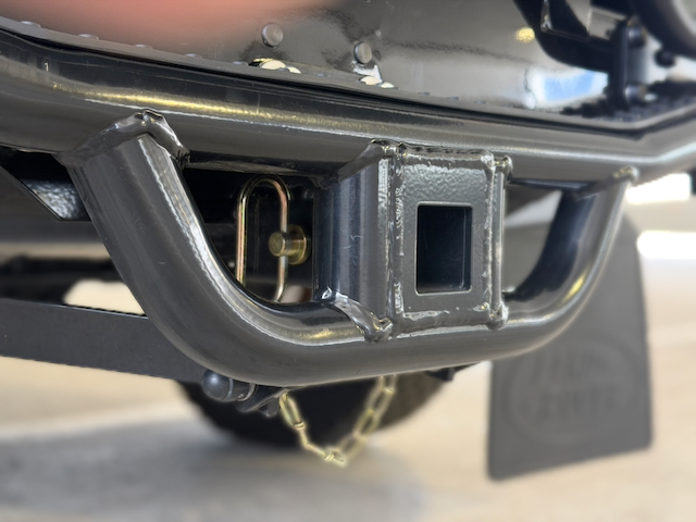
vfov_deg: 30.3
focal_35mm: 48
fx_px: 965
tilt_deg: -4.3
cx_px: 348
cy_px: 261
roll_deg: -0.9
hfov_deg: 39.7
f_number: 1.78
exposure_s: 1/60
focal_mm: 6.76
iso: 250
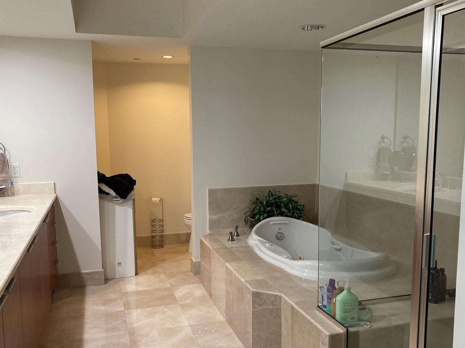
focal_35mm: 34
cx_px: 239
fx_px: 457
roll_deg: -0.5
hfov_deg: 54.0
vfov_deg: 41.7
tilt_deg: -8.0
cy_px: 199
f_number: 1.8
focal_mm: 3.99
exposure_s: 1/60
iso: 100
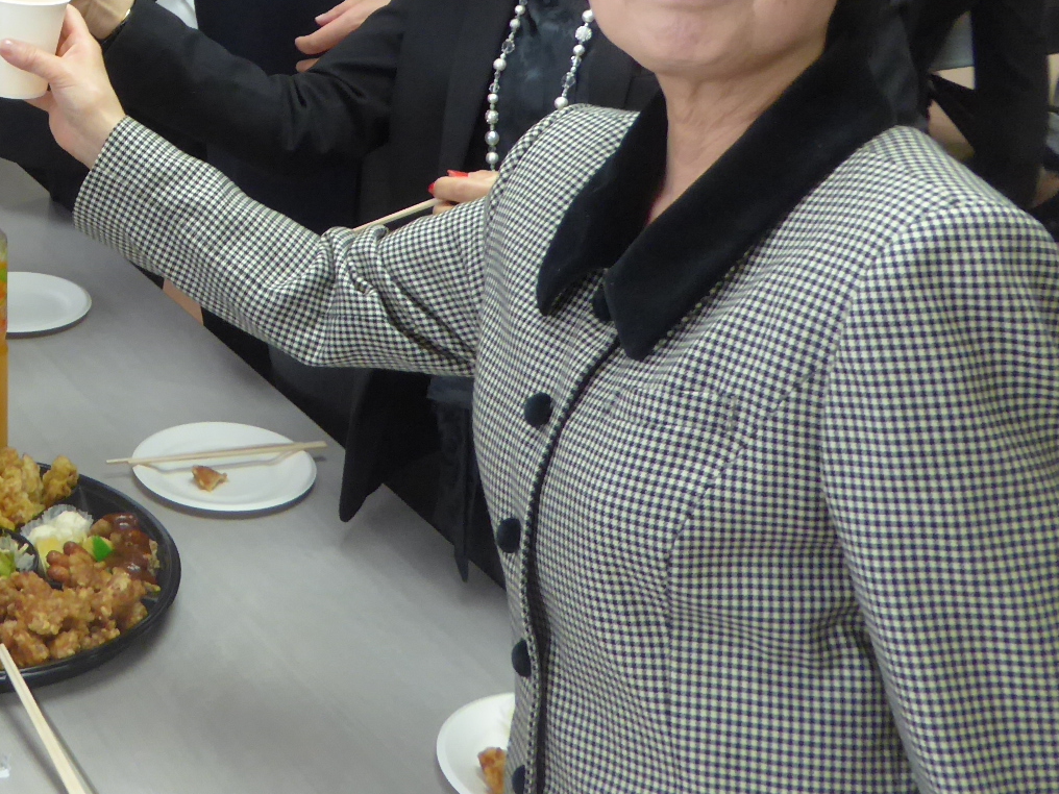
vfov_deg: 22.7
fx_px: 1927
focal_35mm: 63
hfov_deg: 28.0
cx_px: -108
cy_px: 76
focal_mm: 4.3
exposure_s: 1/60
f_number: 3.3
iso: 160
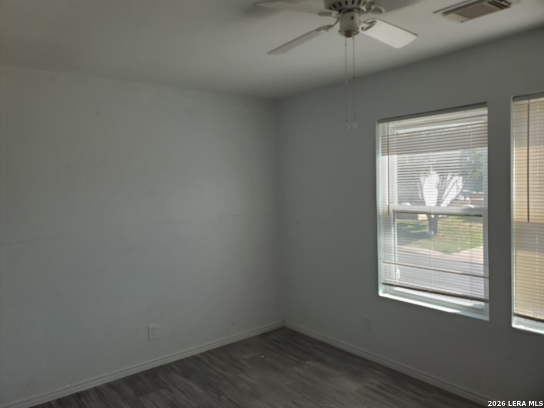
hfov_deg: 67.3
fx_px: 409
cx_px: 272
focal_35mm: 26
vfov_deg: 53.1
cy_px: 204
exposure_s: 1/110
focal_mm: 4.3
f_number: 2.4
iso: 50
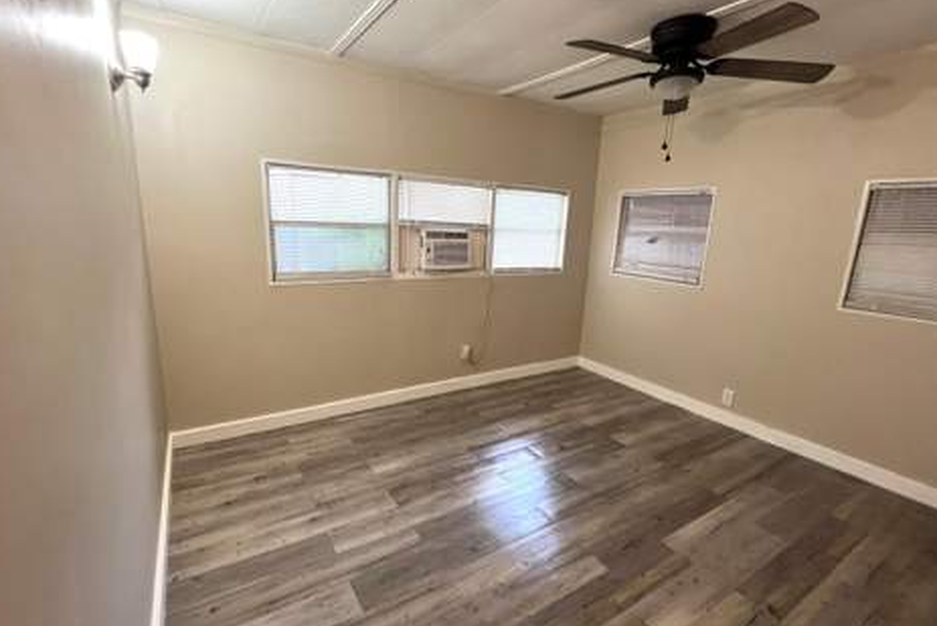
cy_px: 317
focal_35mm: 14
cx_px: 463
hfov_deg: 104.2
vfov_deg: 81.2
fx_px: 364
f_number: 1.8
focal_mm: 1.57
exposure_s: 1/60
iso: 320
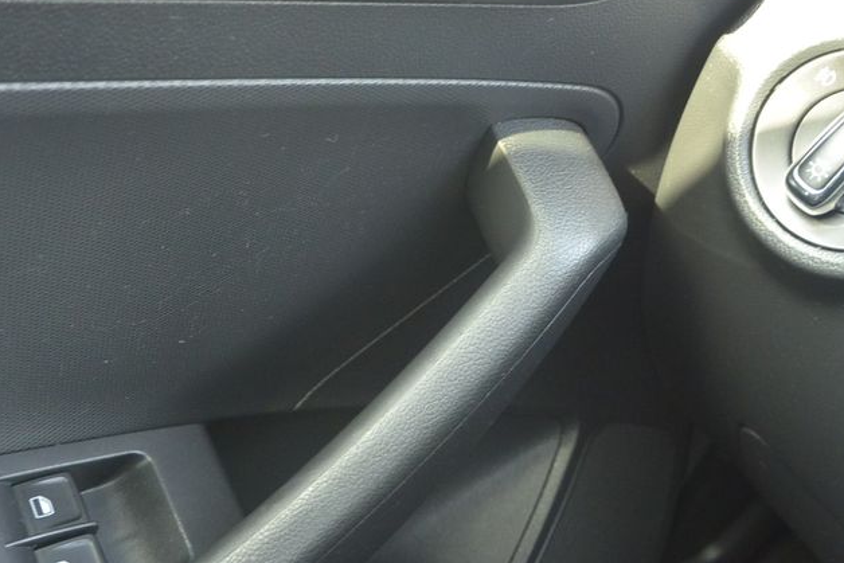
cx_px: 491
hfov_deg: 44.3
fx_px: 1032
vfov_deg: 30.5
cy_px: 226
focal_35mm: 44
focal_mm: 10
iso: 450
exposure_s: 1/60
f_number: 3.5
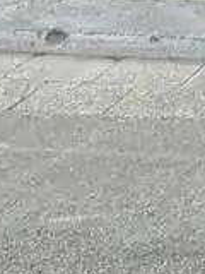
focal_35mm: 105
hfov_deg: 9.6
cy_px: -468
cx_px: 671
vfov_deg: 12.4
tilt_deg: +2.5
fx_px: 829
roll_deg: -1.2
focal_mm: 2.22
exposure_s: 1/126
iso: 40
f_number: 2.2
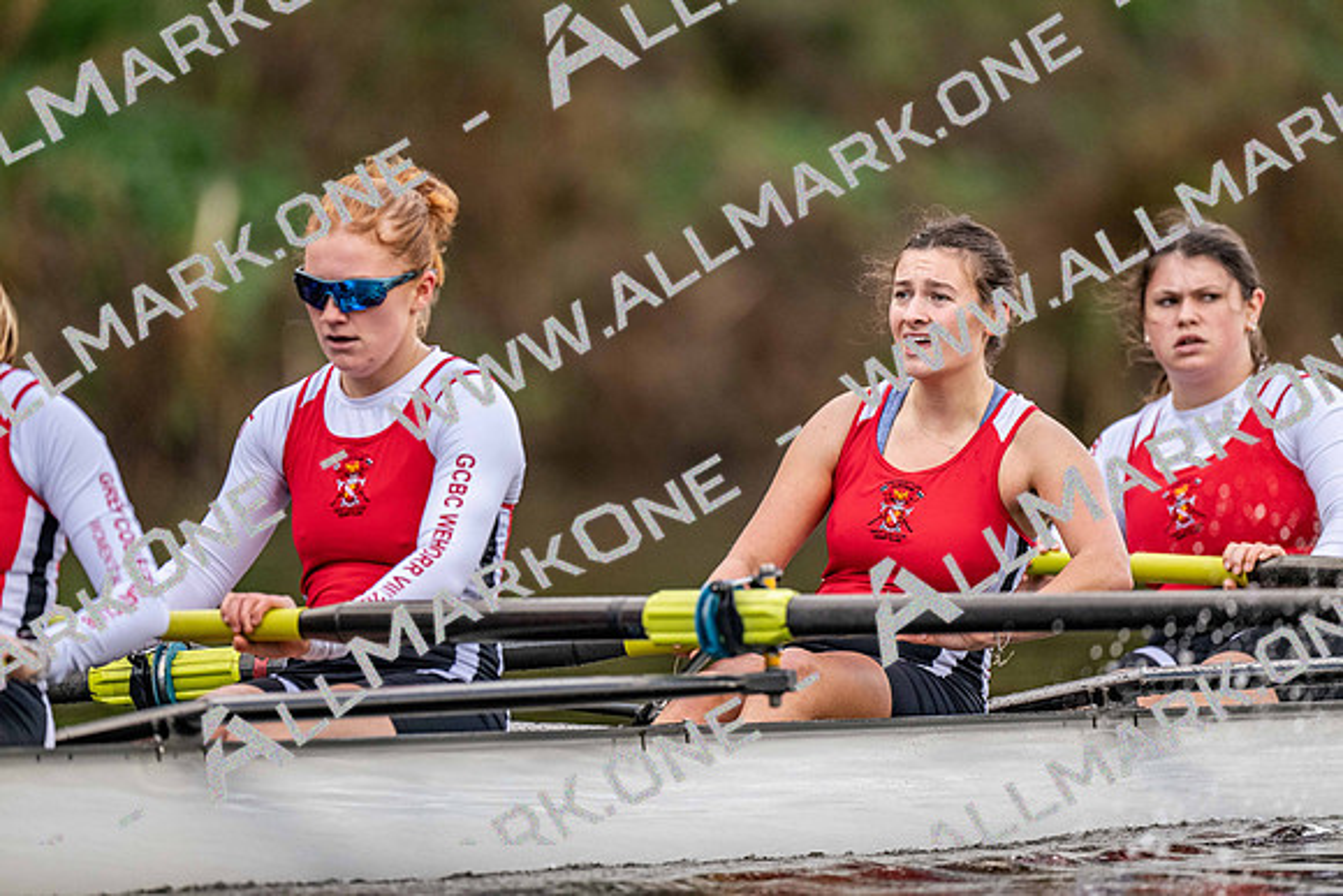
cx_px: 672
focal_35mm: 600
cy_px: 448
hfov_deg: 3.4
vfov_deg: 2.3
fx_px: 22388
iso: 2000
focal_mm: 600
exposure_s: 1/2500
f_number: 4
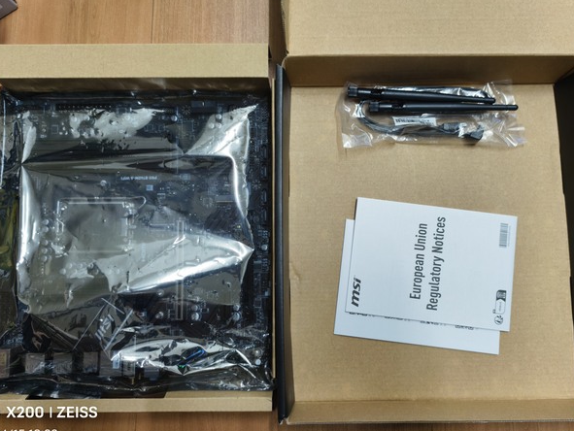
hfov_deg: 63.4
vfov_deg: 49.7
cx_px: 295
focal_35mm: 28
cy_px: 195
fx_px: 465
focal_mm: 5.6
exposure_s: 1/60
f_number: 1.57
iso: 535
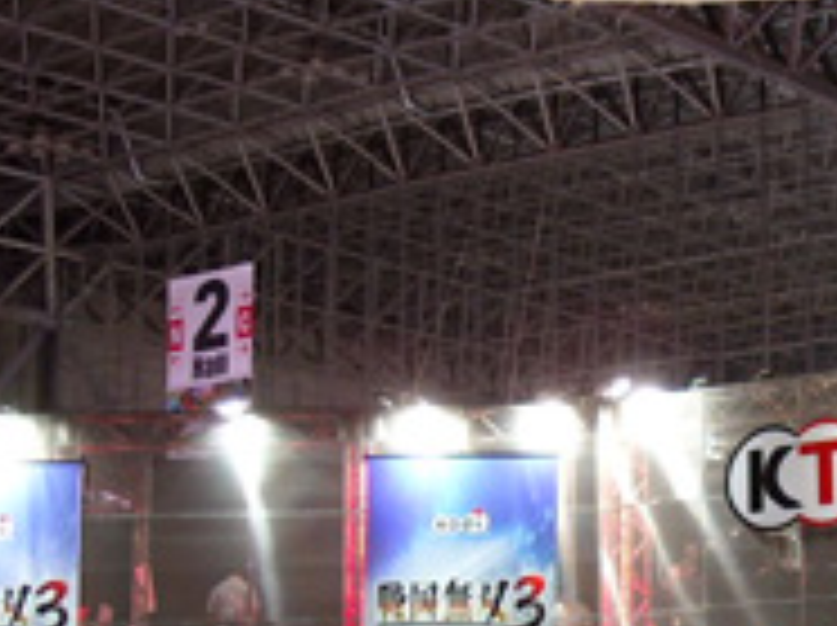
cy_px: 500
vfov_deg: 15.4
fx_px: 2294
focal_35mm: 95
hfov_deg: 20.1
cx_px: 801
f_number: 2.8
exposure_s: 1/8
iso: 109
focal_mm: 5.7
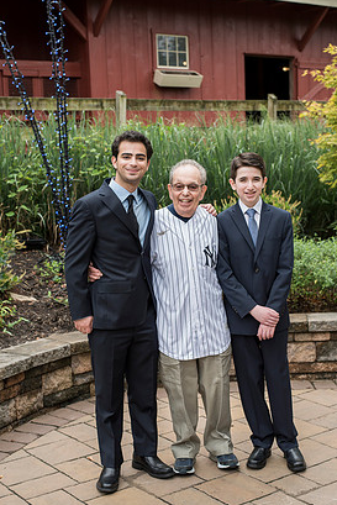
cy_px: 262
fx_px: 772
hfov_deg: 24.6
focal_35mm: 55
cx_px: 184
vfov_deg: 36.2
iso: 400
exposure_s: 1/640
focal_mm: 50
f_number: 4
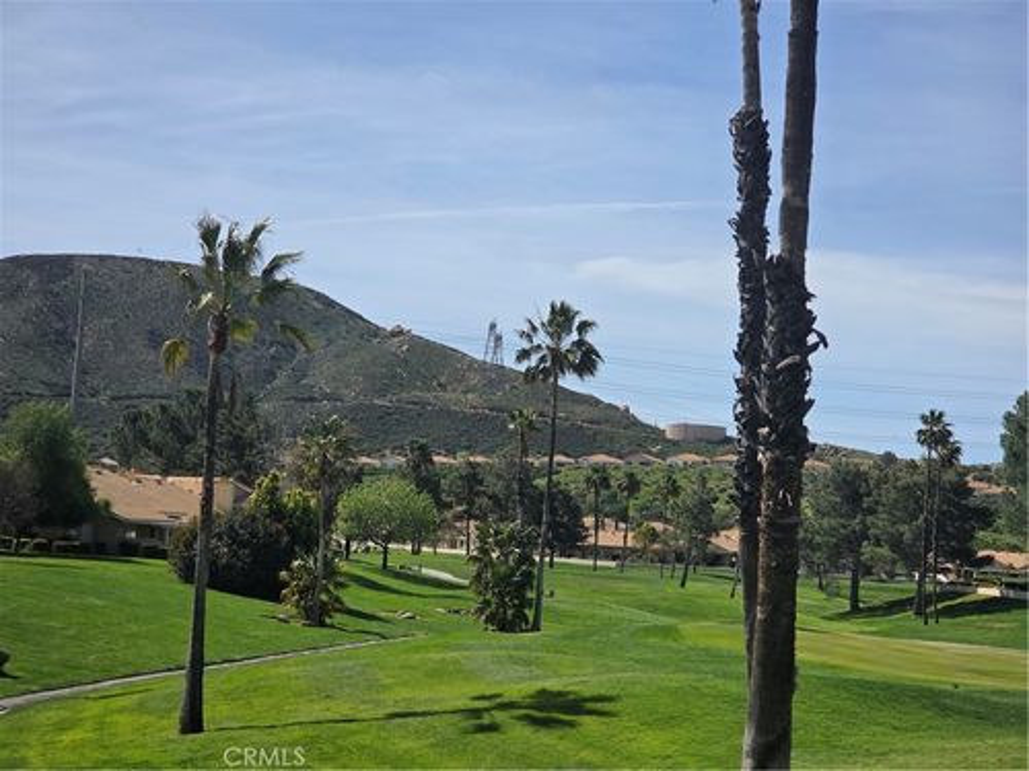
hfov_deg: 28.2
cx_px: 514
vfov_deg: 21.3
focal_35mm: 69
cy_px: 386
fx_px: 2051
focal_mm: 7
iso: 25
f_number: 2.4
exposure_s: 1/2082
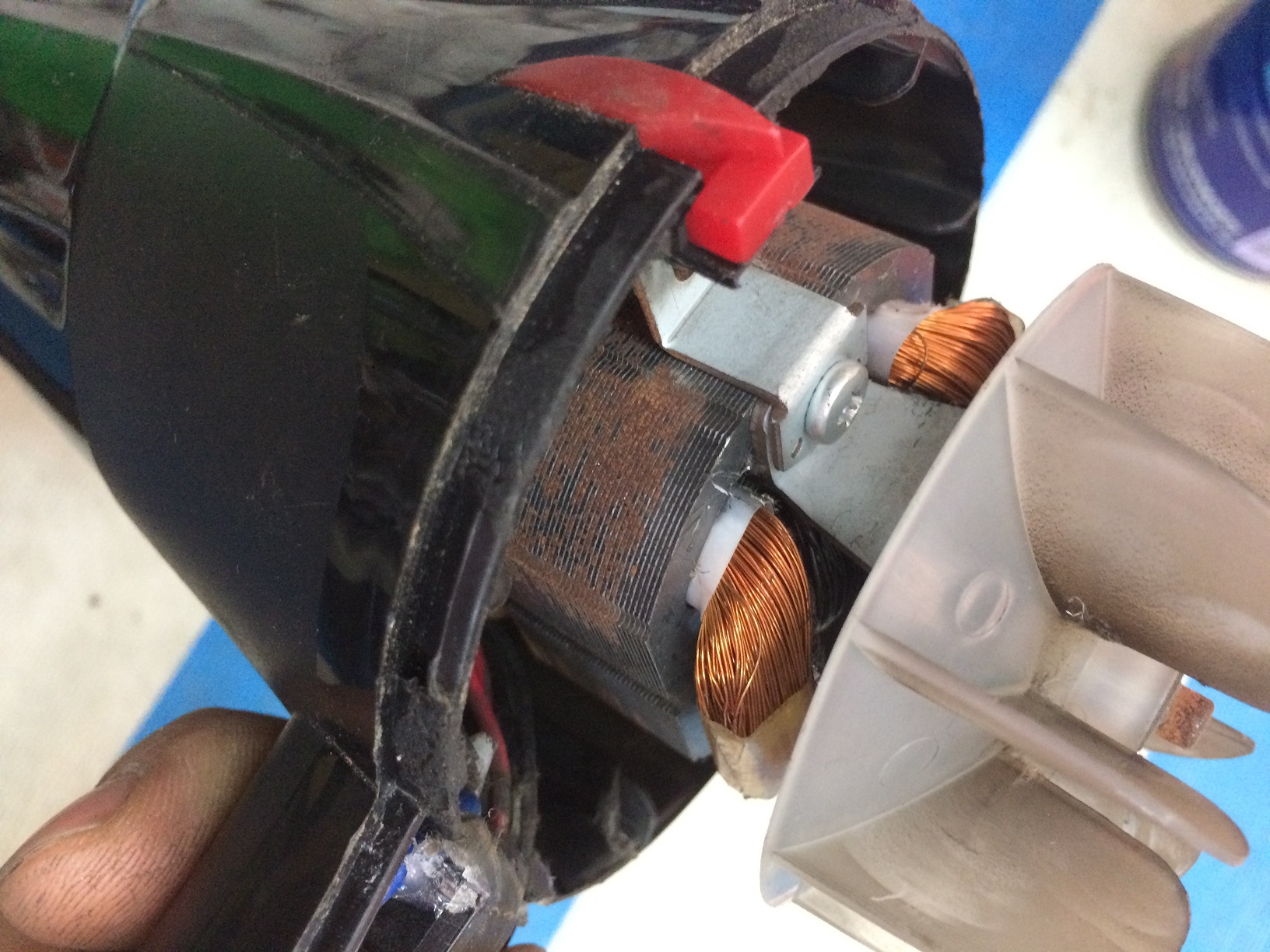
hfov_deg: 61.7
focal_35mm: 29
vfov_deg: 48.2
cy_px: 476
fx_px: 1064
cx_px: 635
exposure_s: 1/33
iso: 320
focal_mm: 4.15
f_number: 2.2
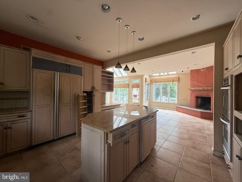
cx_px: 121
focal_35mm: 14
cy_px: 91
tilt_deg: +0.8
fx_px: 98
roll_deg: -1.4
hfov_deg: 102.1
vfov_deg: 85.7
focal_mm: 2.22
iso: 125
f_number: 2.2
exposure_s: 1/99
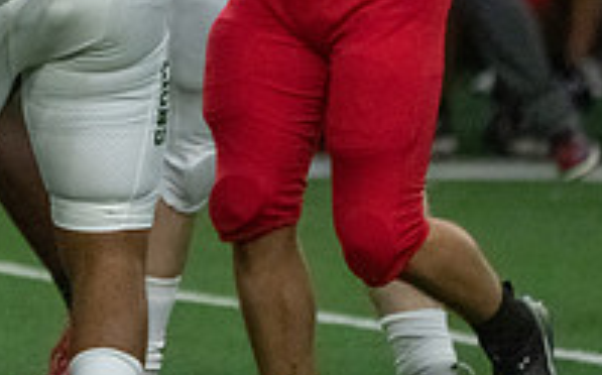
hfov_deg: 1.7
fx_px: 20294
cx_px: -264
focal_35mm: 1238
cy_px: -269
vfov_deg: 1.1
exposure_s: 1/1250
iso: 12800
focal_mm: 327
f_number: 5.6
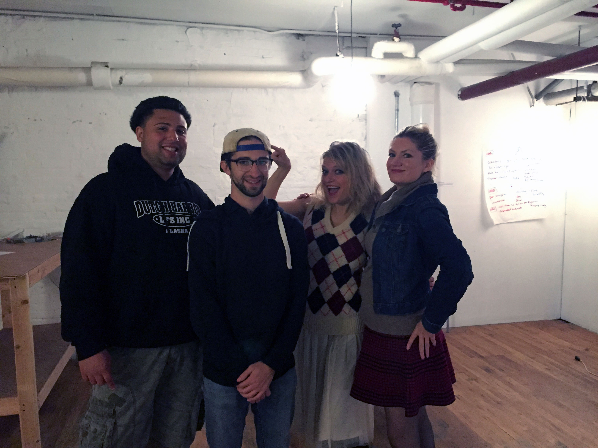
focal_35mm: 29
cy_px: 224
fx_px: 501
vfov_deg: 48.2
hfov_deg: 61.7
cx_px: 299
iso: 500
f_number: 2.2
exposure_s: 1/15
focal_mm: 4.15
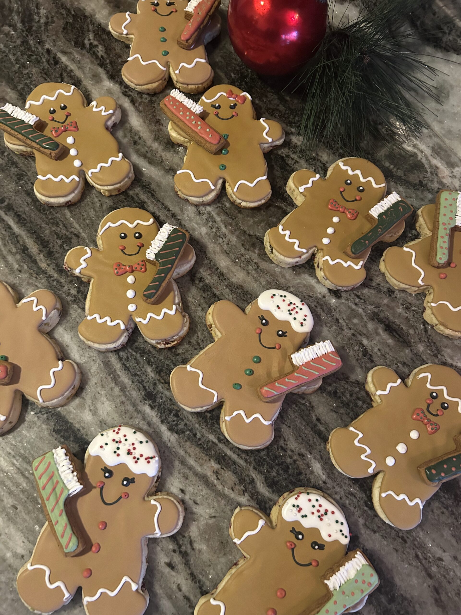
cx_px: 230
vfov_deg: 67.3
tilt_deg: -72.9
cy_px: 308
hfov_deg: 53.1
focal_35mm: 26
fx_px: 462
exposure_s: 1/40
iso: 640
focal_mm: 5.7
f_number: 1.5
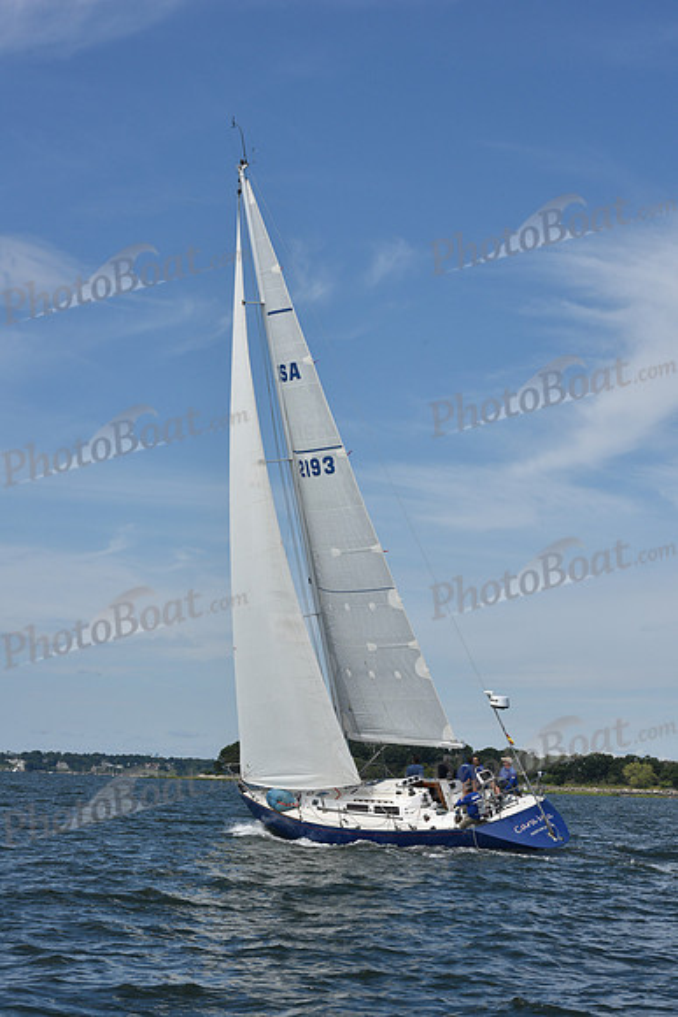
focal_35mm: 70
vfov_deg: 28.8
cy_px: 508
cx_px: 339
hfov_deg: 19.5
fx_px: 1976
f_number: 11
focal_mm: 70
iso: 320
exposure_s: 1/1000
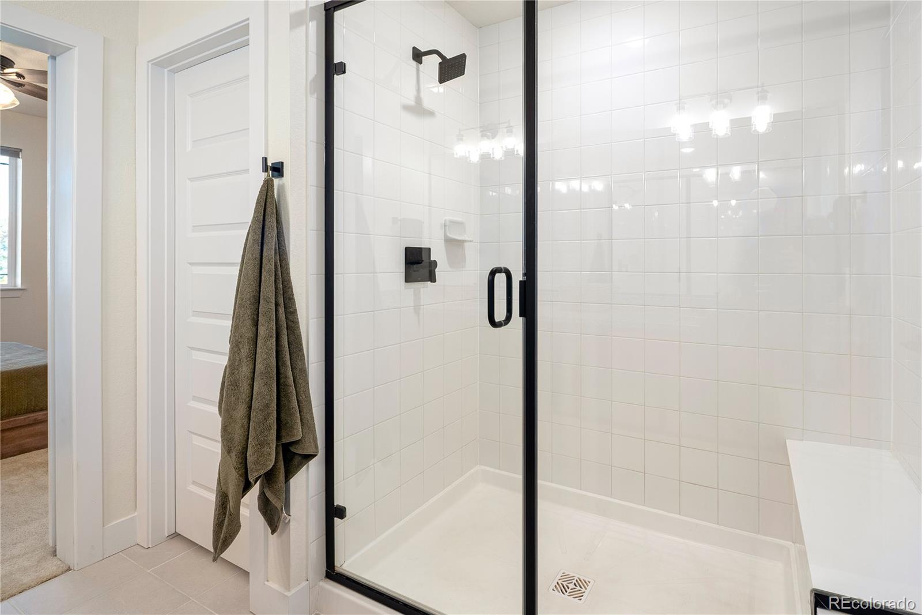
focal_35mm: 17
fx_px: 435
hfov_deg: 93.3
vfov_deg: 70.4
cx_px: 461
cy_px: 308
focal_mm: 17
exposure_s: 1/80
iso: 400
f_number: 8
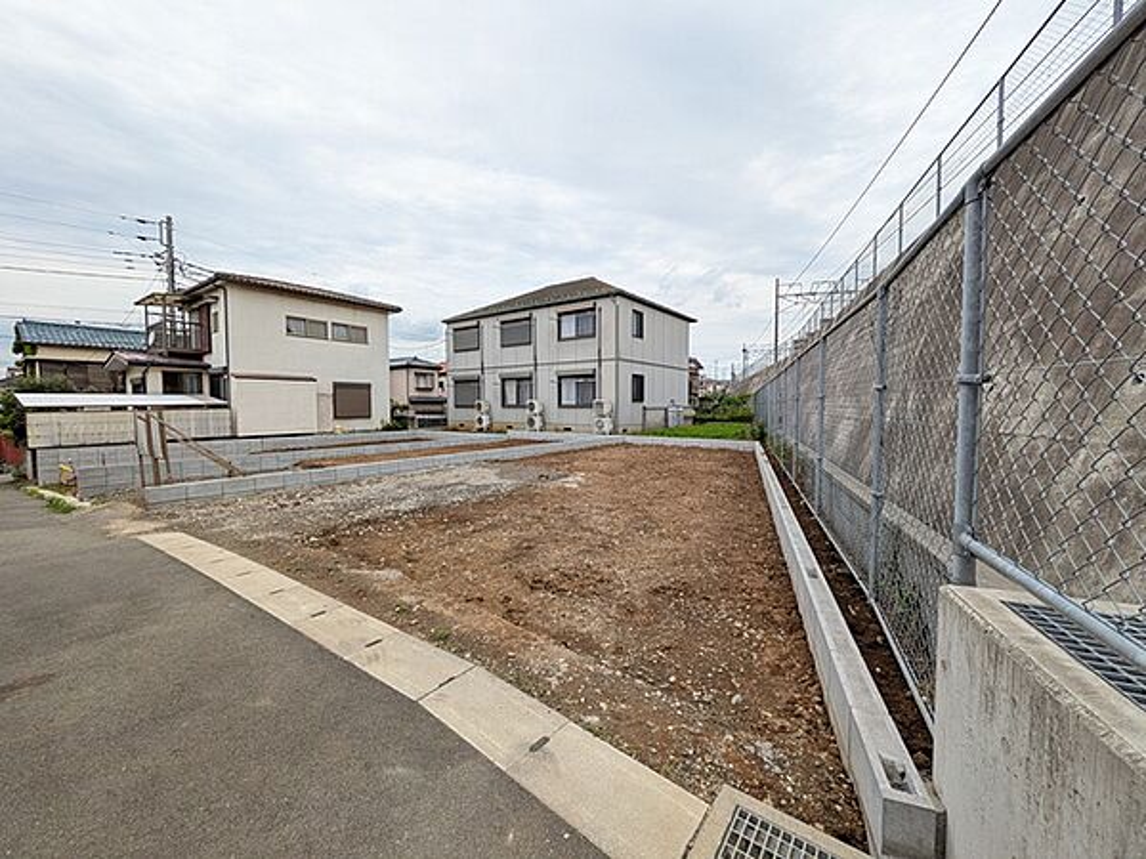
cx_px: 573
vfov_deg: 85.7
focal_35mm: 14
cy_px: 430
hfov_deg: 102.1
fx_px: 463
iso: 50
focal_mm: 1.83
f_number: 2.2
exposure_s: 1/1319
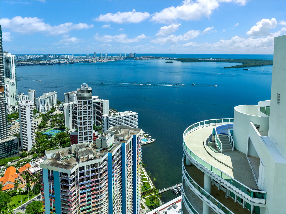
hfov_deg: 71.6
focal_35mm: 24
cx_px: 143
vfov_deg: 56.8
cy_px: 107
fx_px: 198
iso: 100
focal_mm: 12.29
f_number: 2.8
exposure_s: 1/500
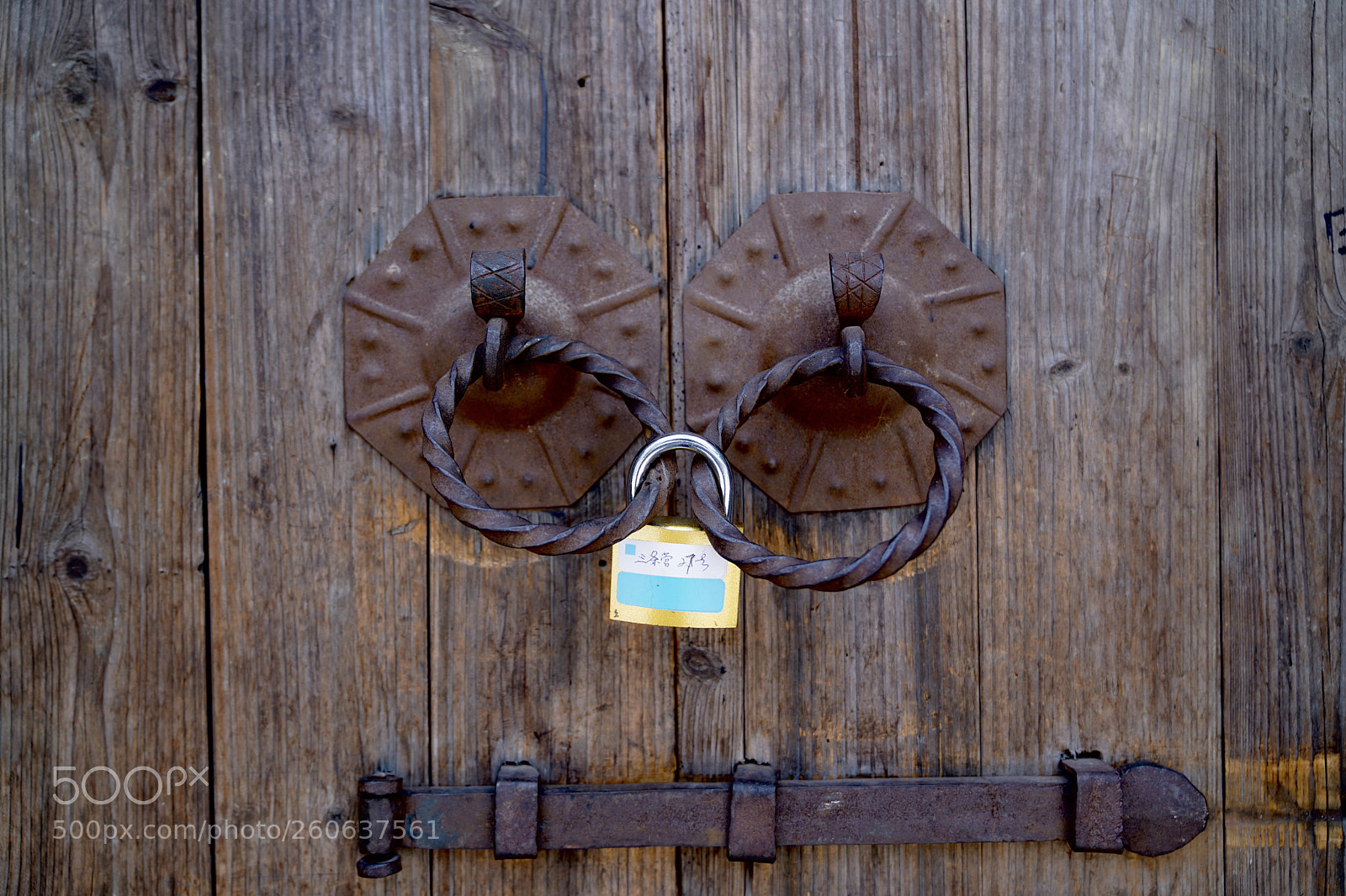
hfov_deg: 58.7
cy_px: 448
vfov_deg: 41.1
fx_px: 1196
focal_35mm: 32
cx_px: 673
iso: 100
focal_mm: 32
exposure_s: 1/200
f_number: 2.8
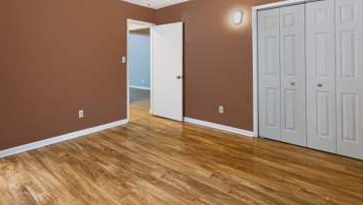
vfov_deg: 52.3
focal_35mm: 21
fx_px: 202
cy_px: 63
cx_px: 141
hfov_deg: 82.5
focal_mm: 10
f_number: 8
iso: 100
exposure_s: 1/2.5
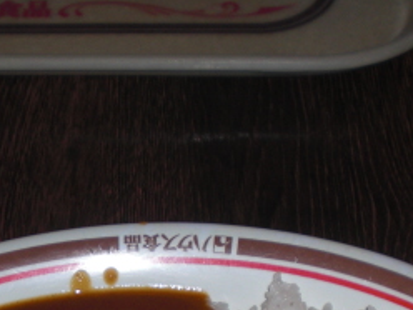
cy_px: 398
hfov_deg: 20.0
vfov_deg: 14.5
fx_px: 1169
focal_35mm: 98
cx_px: 138
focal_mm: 6.3
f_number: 3.1
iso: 64
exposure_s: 1/60
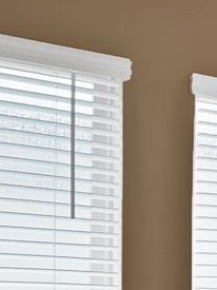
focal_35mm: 84
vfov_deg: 22.2
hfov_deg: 7.0
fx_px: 703
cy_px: 304
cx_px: 975
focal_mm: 12
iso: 640
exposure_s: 1/8
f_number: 9
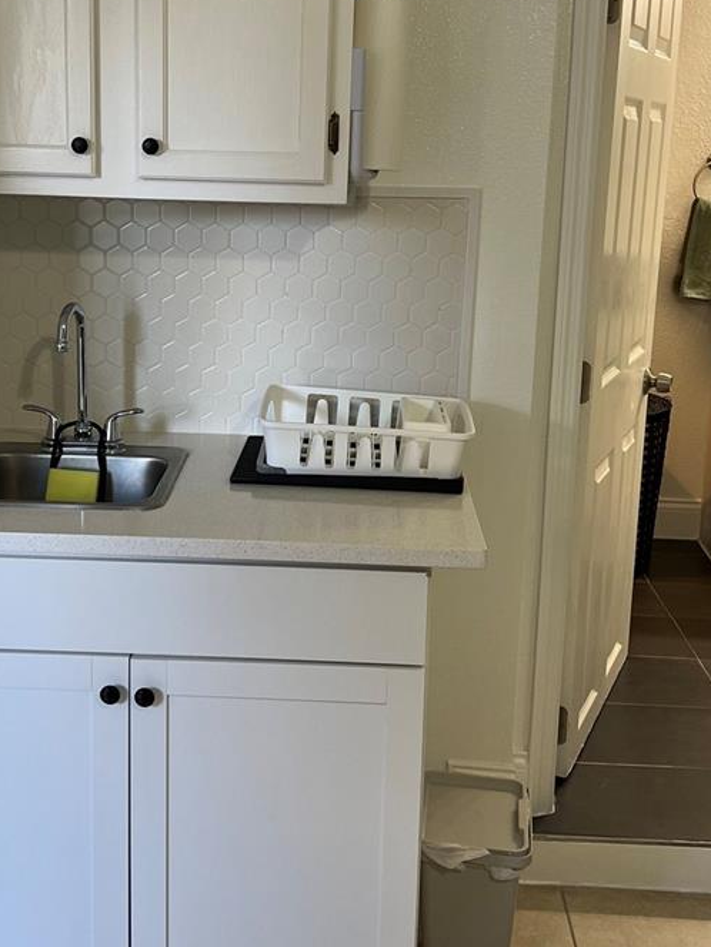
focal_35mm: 47
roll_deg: -1.2
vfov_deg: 40.3
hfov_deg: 30.8
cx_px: 293
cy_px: 378
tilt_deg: -11.7
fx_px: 1287
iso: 125
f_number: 1.5
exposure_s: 1/120
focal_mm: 5.7
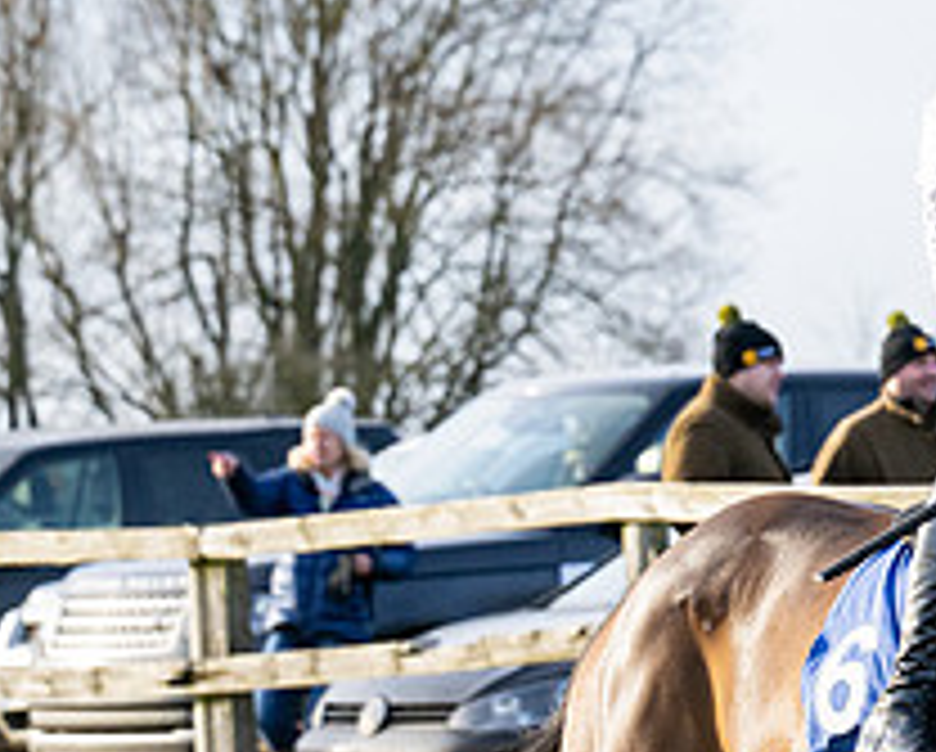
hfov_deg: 4.7
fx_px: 11346
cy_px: 558
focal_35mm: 409
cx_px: 1604
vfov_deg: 3.8
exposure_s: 1/1000
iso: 400
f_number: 5
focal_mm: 98
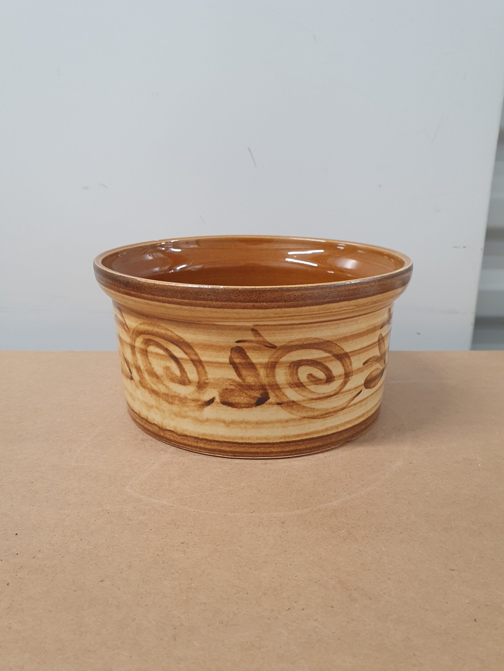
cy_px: 336
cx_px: 252
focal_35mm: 26
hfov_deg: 53.1
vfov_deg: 67.3
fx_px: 505
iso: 320
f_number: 2.4
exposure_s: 1/50
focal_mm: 4.32
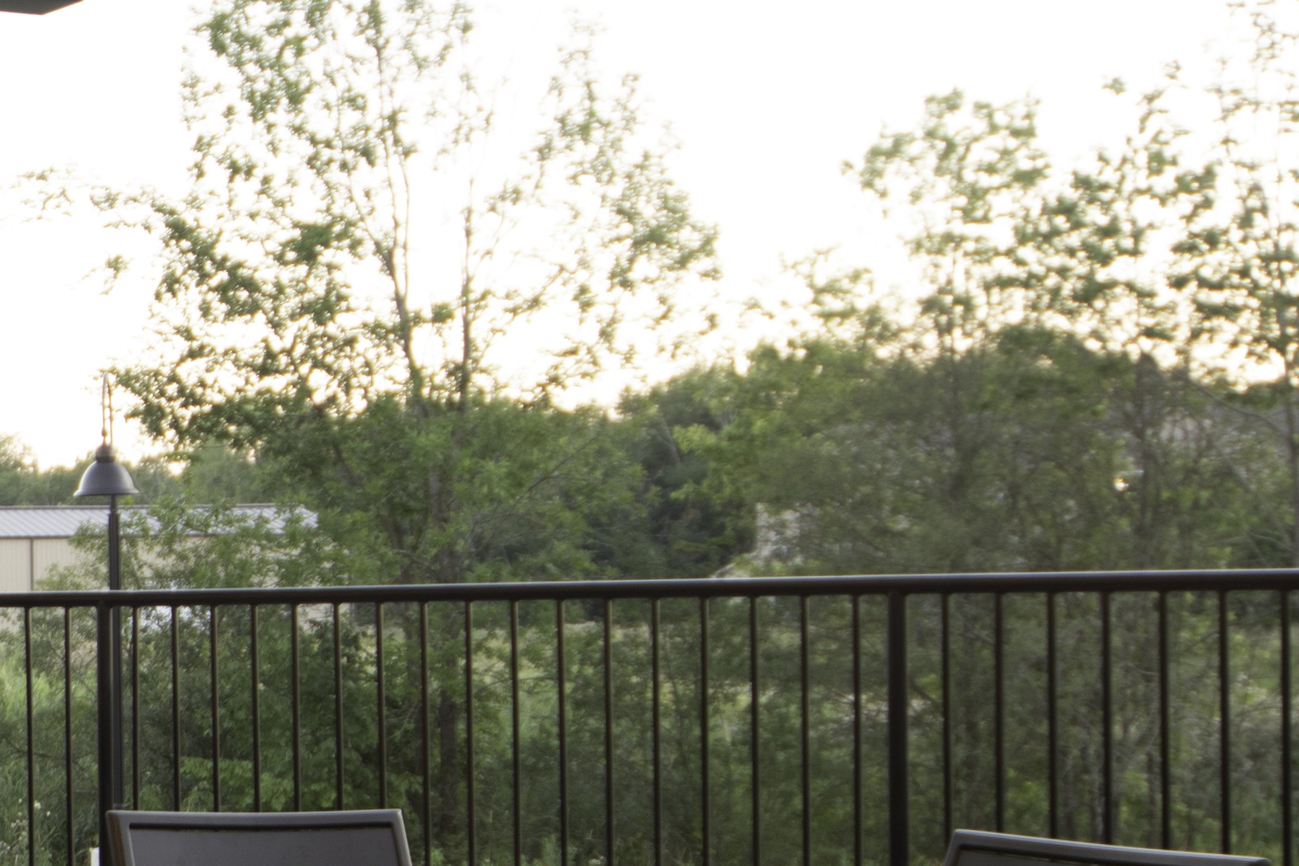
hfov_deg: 23.9
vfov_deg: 19.1
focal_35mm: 69
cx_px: -583
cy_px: 893
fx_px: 2490
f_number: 5
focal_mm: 18
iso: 100
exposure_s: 1/6
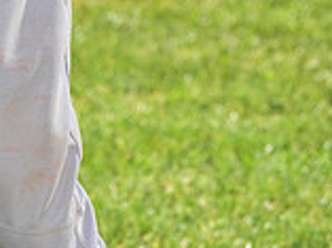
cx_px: -64
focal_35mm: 399
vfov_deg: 3.7
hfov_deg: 5.0
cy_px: -360
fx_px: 3818
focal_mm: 112
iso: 100
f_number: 5.6
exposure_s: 1/250
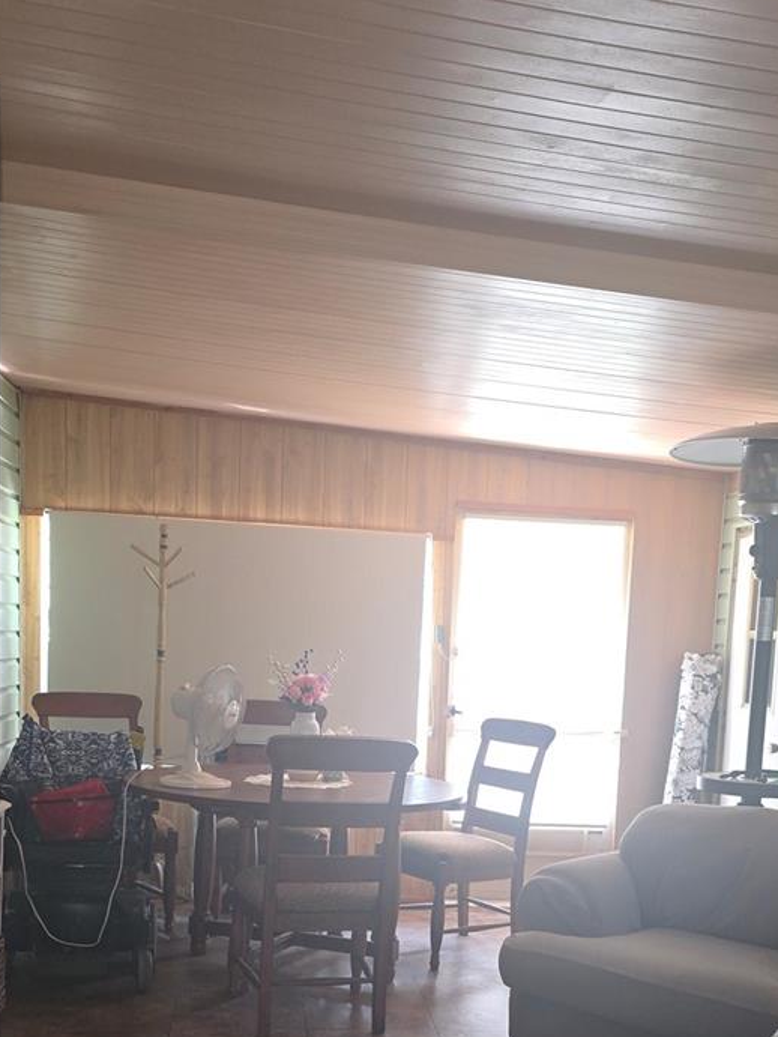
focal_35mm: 40
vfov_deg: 45.4
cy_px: 757
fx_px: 1198
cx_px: 437
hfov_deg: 35.9
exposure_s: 1/30
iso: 100
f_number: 1.7
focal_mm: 6.3
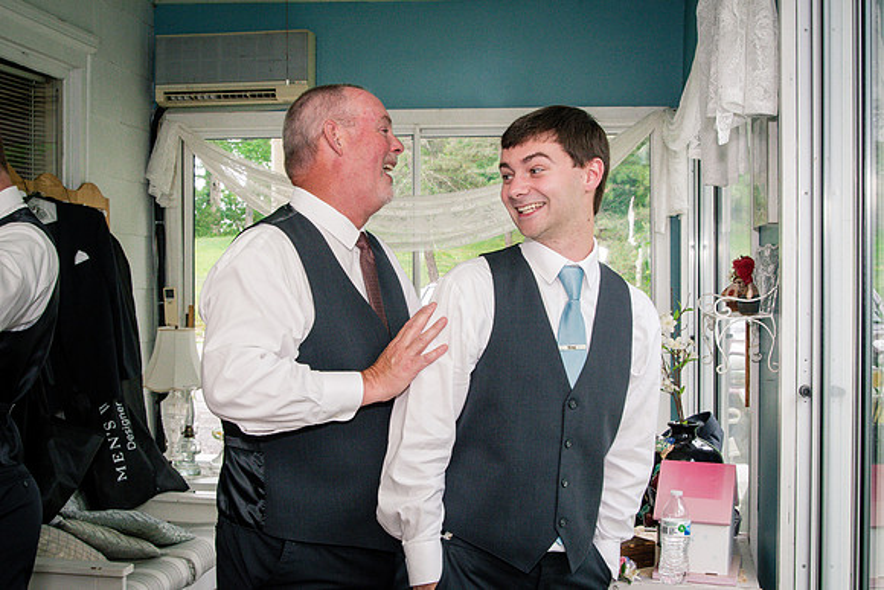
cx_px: 442
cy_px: 295
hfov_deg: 42.7
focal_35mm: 46
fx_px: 1130
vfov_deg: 29.3
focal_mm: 31
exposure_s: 1/125
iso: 1250
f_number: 10
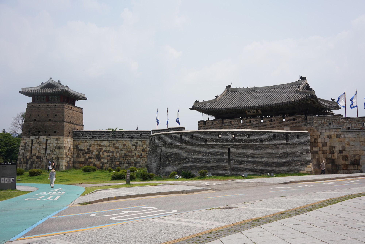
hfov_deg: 54.4
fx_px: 355
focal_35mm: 35
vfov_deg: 37.9
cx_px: 182
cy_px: 122
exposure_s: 1/100
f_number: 14
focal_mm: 35
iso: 100
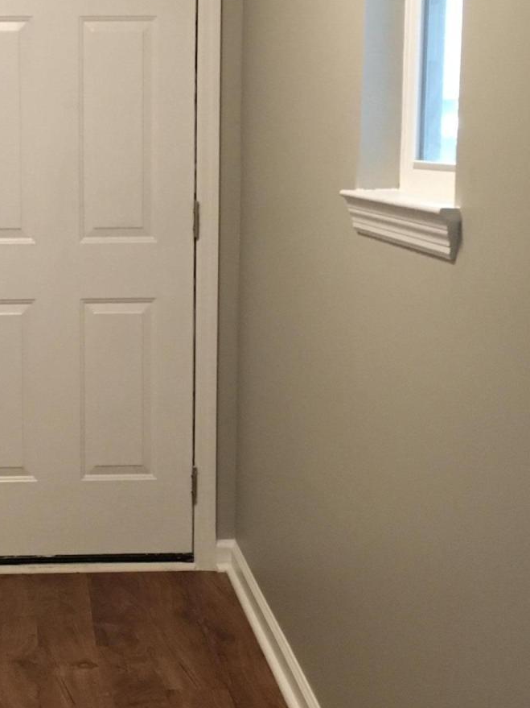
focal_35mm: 66
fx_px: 1348
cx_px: 72
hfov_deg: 21.8
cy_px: 304
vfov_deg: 29.4
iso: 160
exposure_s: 1/30
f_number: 2.2
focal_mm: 4.15
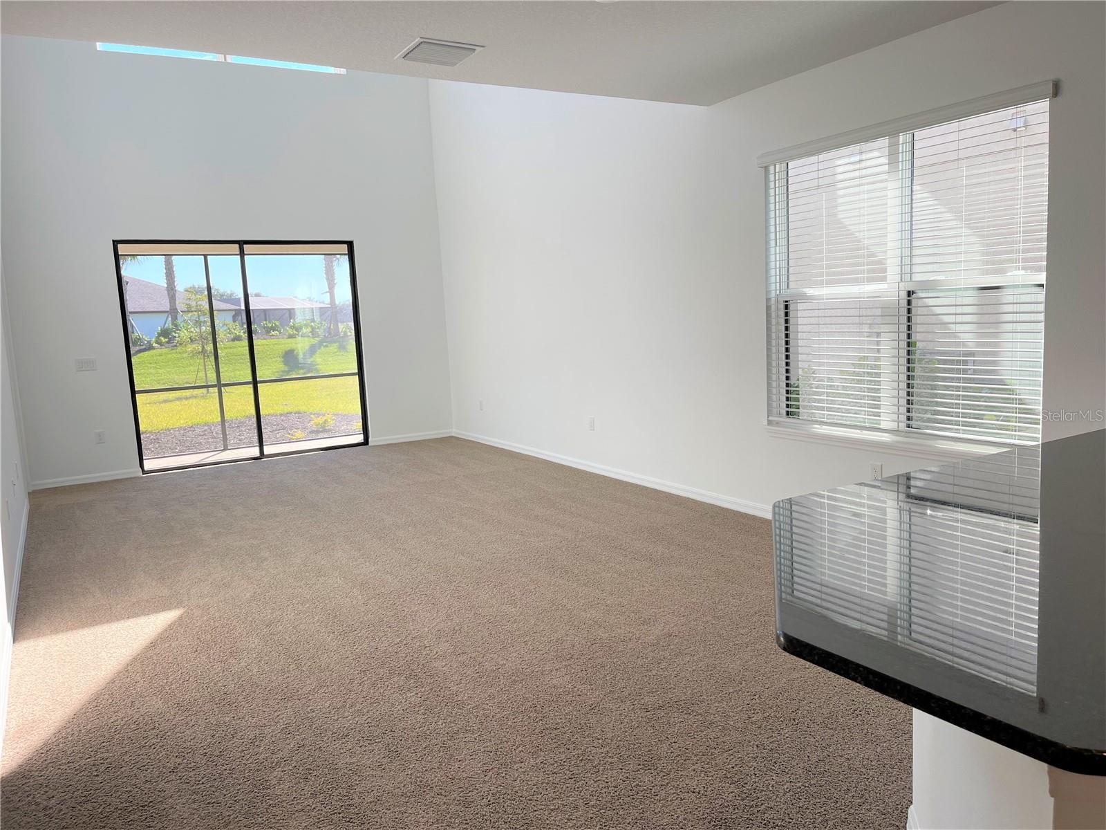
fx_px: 831
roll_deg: +2.9
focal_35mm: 26
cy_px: 415
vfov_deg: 53.1
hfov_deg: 67.3
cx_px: 553
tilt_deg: -7.5
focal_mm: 5.1
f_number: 1.6
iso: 32
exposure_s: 1/676
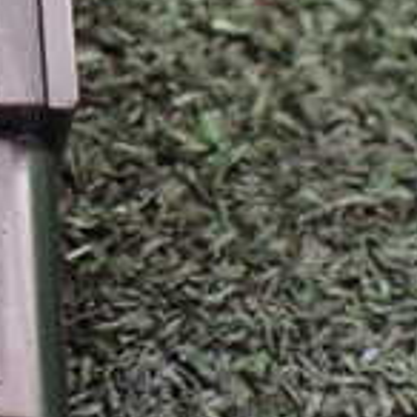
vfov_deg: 15.6
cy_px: -14
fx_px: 1486
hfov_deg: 15.0
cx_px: -169
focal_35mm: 109
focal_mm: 5.4
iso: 800
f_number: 2.3
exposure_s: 1/40
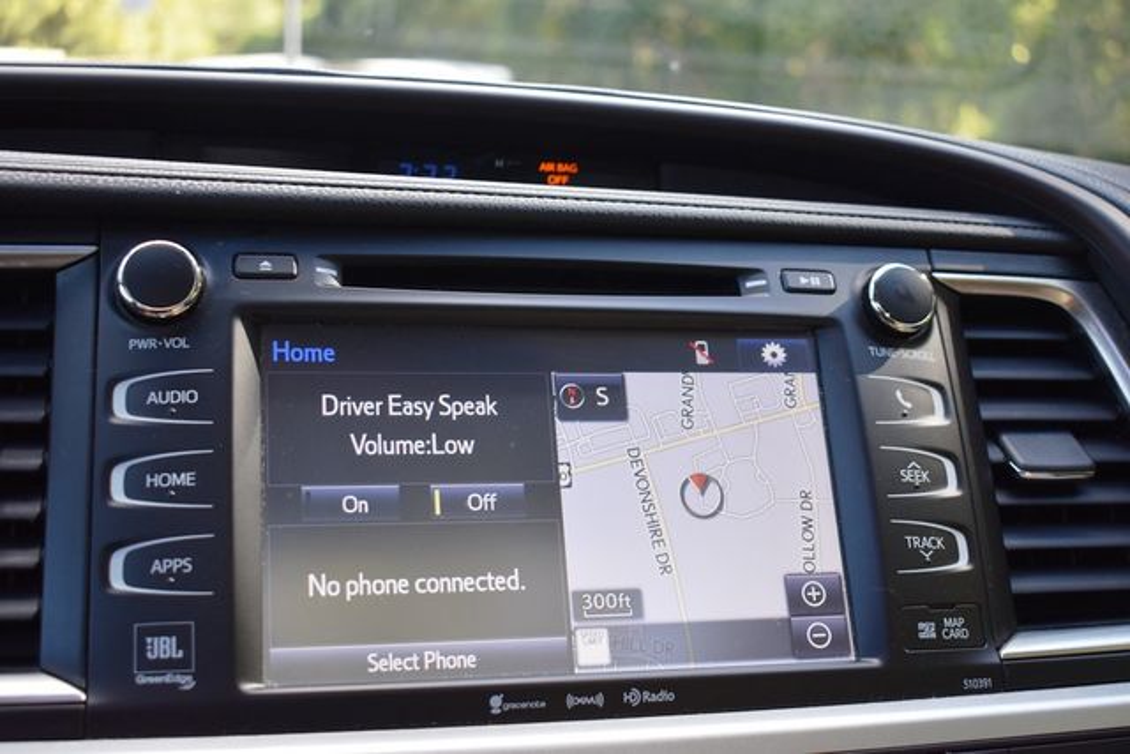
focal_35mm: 45
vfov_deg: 29.9
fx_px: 1413
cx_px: 565
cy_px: 377
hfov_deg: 43.6
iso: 500
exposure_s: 1/250
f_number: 4.2
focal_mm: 30
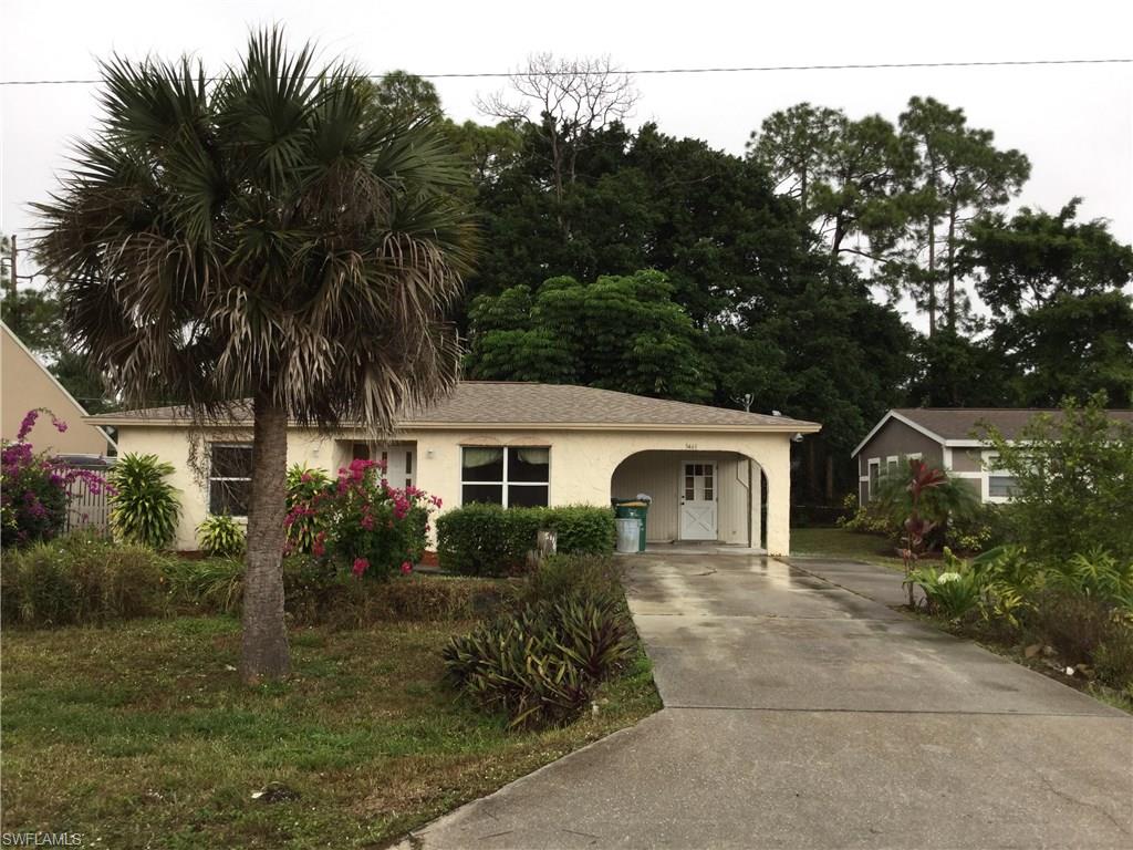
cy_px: 425
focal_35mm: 31
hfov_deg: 58.4
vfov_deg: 45.4
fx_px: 1015
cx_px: 566
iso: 32
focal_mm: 3.3
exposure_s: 1/120
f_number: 2.4
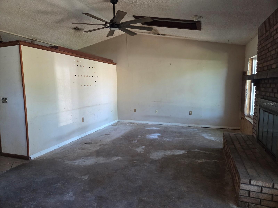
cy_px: 104
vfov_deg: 58.9
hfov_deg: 73.9
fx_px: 185
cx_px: 139
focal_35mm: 23
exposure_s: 1/120
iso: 800
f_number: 1.8
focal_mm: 5.4
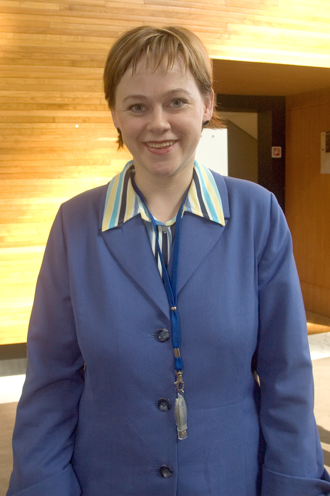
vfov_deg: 49.6
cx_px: 165
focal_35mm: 39
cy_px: 248
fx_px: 537
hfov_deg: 34.1
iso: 800
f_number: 8
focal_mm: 26
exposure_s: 1/40
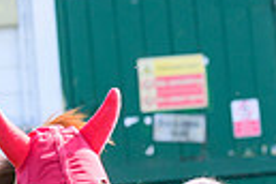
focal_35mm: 911
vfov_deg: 1.5
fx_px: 6984
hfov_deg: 2.3
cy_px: 389
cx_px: 412
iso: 400
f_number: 6.3
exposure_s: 1/640
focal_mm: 165
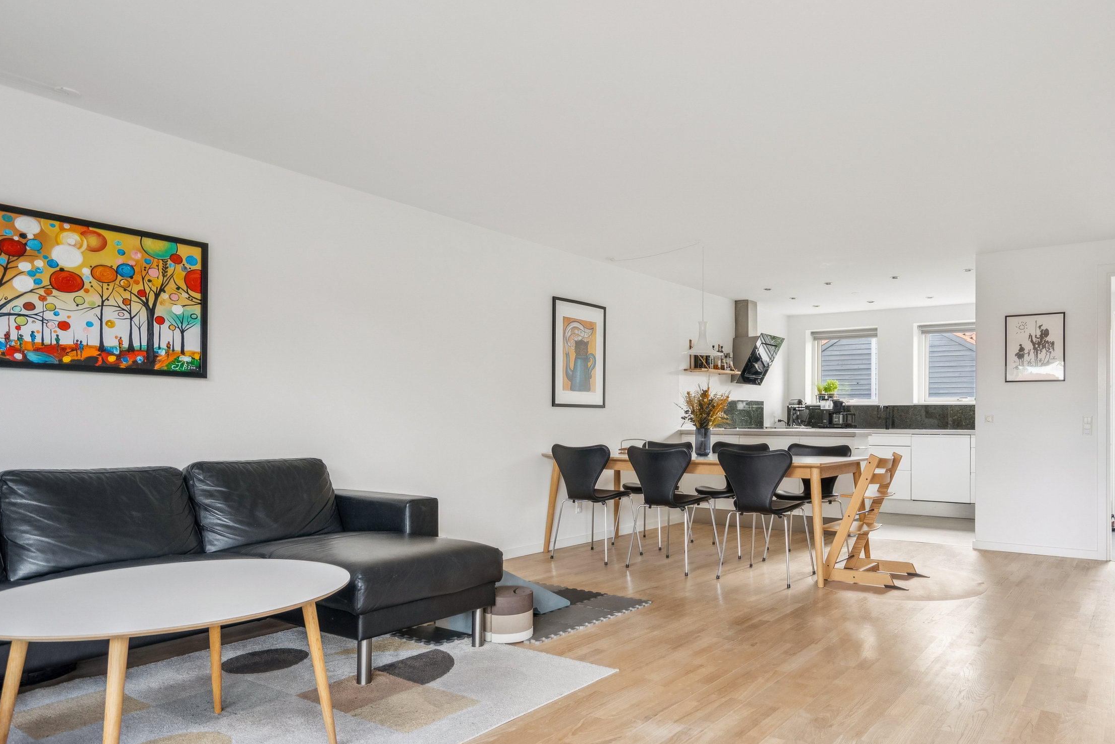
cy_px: 414
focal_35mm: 23
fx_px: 712
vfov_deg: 55.0
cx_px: 687
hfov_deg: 75.0
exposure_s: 1/50
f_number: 5.6
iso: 400
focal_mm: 17
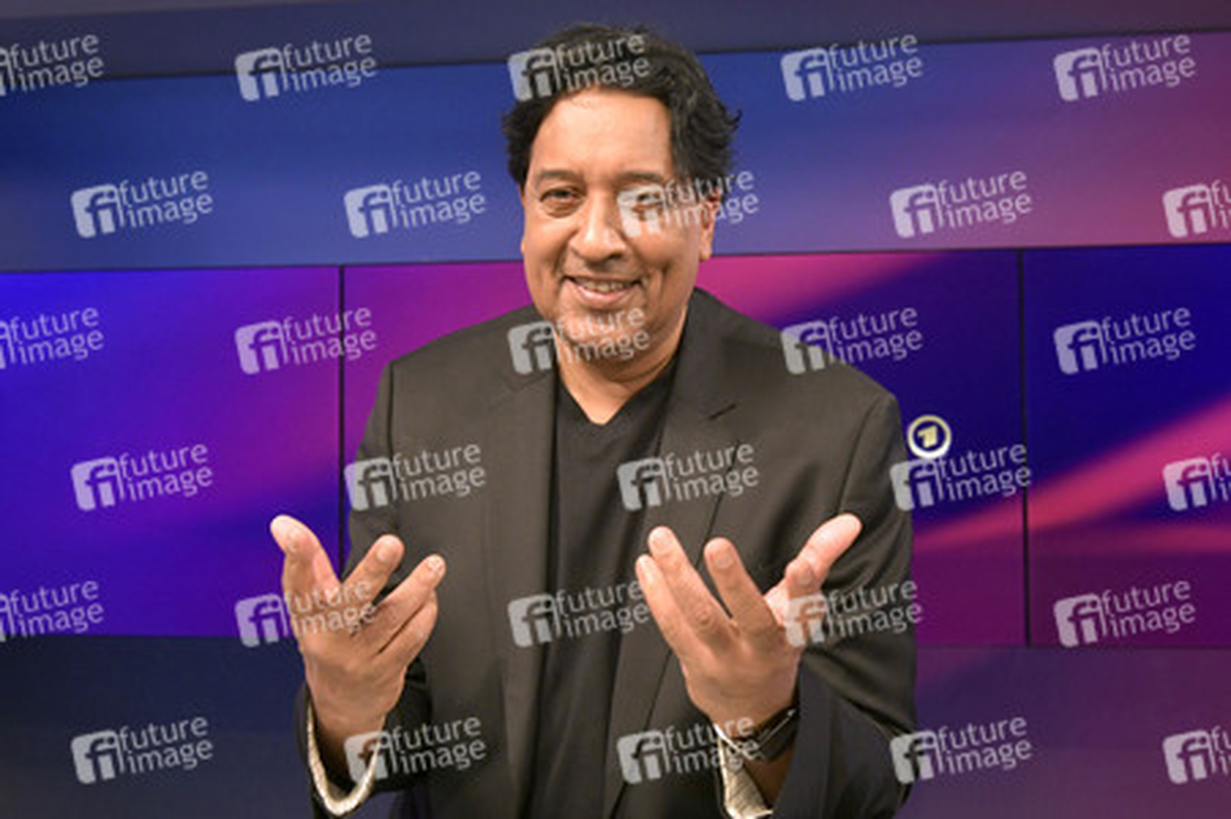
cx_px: 616
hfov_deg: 50.7
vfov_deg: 35.0
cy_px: 410
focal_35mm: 38
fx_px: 1298
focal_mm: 38
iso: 2000
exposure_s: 1/200
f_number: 5.6
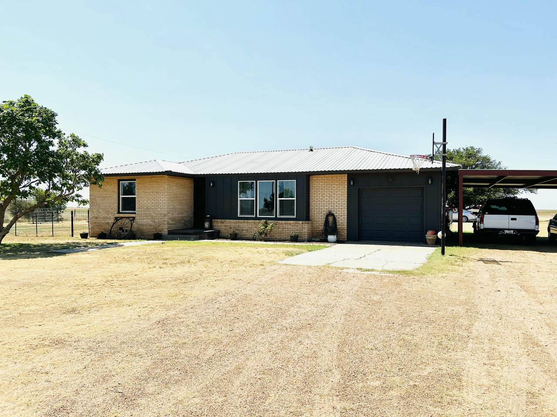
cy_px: 208
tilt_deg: -1.0
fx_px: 418
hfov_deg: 67.3
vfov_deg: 53.1
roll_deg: +0.1
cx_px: 278
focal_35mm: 26
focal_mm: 5.7
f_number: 1.5
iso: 50
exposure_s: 1/6993
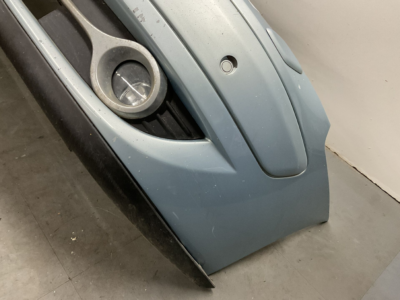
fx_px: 335
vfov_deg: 48.2
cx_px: 200
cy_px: 150
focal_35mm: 29
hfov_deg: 61.7
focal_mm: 3
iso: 80
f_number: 1.8
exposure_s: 1/50
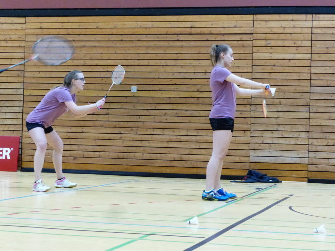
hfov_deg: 22.0
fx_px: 861
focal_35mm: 89
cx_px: 168
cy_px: 126
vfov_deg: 16.6
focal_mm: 16
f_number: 4
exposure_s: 1/125
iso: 1600
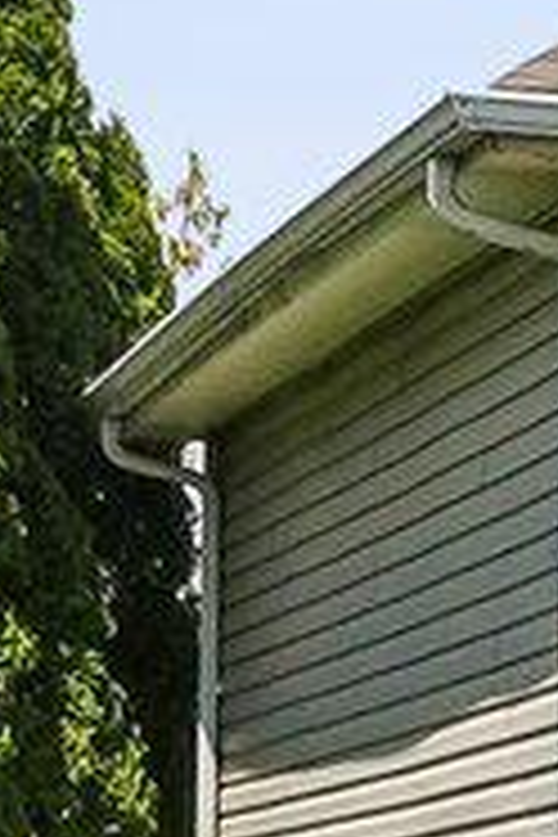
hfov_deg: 4.4
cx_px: 2966
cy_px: 632
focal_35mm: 264
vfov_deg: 7.8
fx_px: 6138
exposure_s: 1/3200
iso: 800
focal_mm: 24
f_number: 7.1
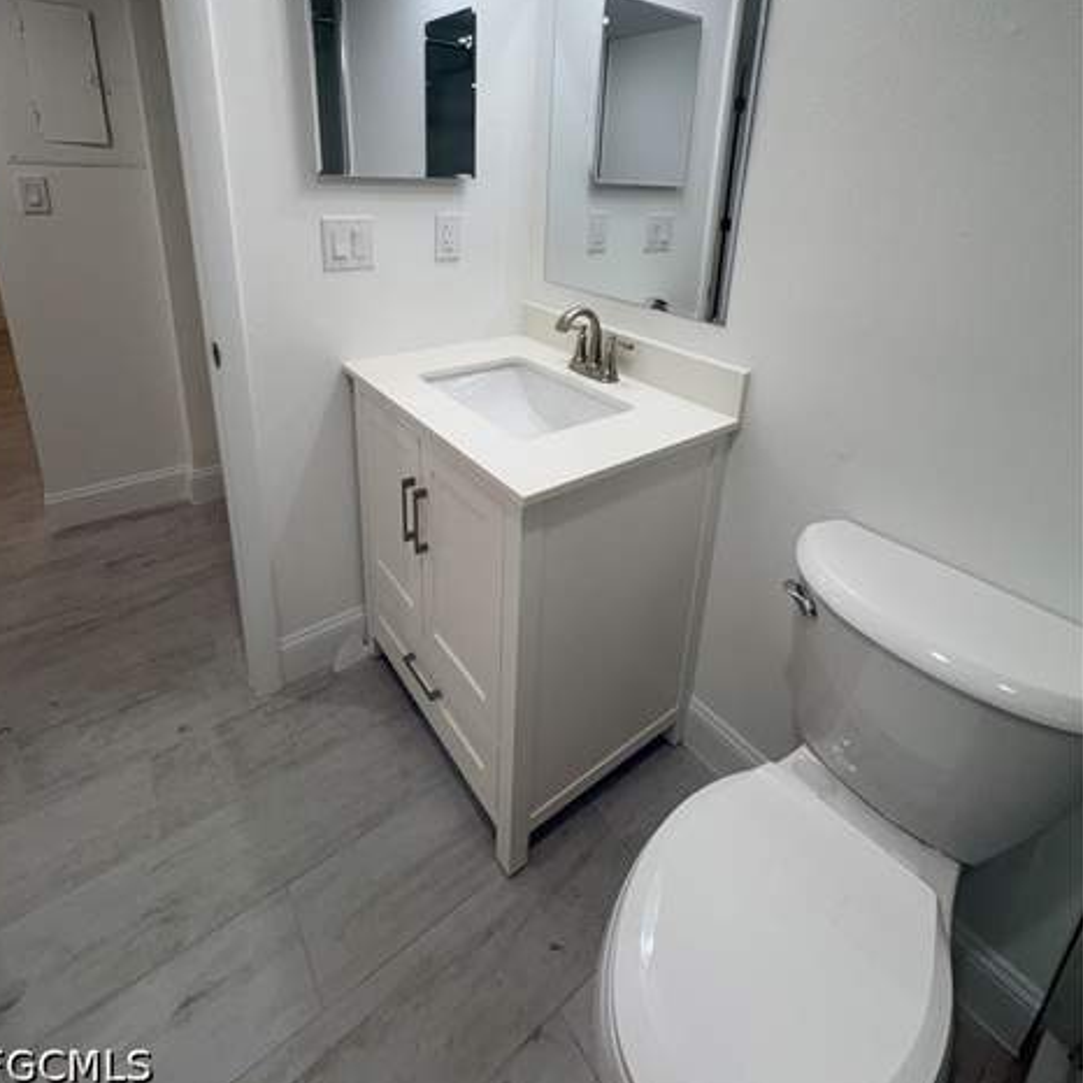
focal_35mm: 17
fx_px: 602
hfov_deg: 84.0
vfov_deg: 81.0
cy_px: 356
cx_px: 528
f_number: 2.2
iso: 64
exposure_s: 1/120
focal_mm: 2.22
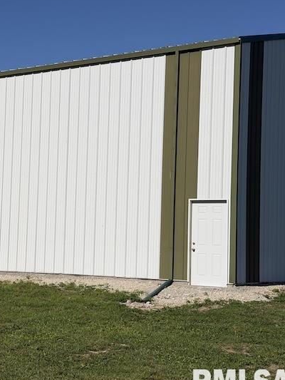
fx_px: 790
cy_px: 192
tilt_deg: +3.9
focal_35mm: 72
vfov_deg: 27.0
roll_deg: -1.1
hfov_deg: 20.0
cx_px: 16
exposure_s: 1/20408
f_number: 1.78
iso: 80
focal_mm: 6.76
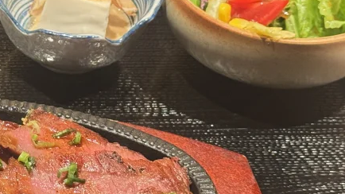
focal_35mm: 130
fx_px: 1189
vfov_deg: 9.3
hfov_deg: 16.0
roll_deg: -2.9
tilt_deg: -34.9
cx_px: -39
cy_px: 40
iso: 250
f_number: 1.78
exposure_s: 1/45
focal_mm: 6.76
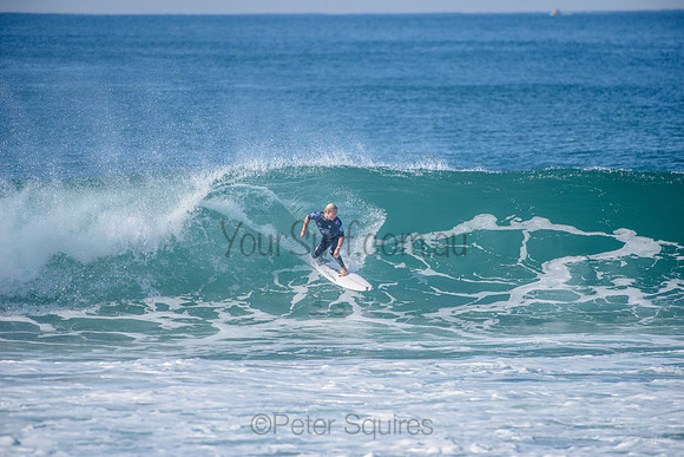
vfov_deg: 2.8
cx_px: 342
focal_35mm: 500
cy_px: 228
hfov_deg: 4.1
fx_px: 9502
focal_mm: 500
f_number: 5.6
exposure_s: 1/1600
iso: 180
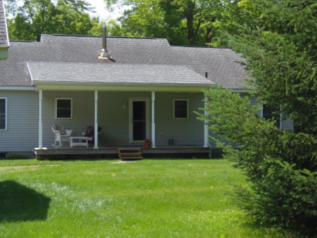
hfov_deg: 29.8
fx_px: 596
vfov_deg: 22.6
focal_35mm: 65
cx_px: 163
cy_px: 109
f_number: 3.8
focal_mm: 9.1
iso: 64
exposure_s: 1/250
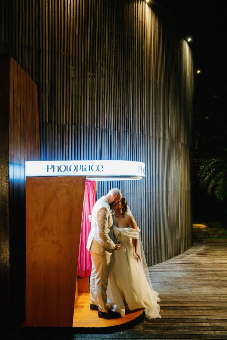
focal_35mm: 28
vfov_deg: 65.5
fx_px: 265
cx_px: 114
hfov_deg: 46.4
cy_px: 170
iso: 1600
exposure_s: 1/125
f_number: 2.5
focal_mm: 28
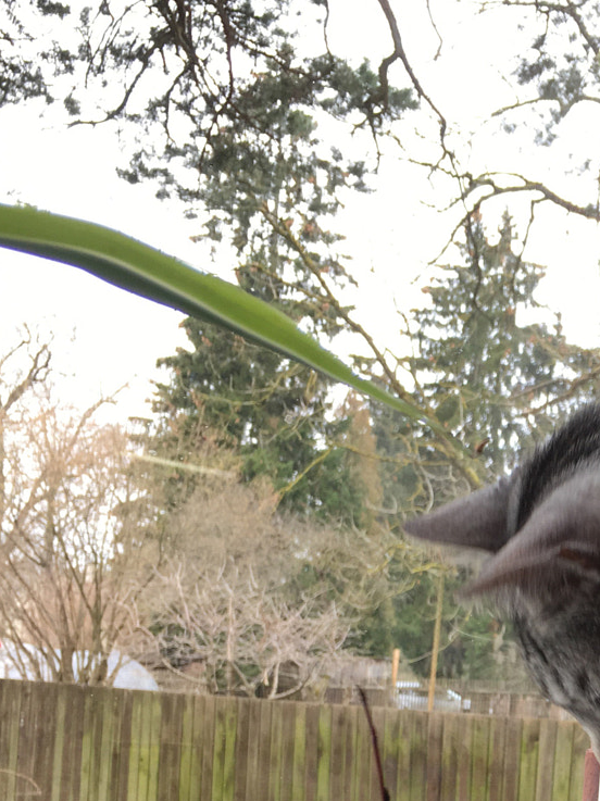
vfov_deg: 29.3
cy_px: 747
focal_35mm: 63
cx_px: 646
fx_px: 1457
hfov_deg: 22.1
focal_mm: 4.15
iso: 25
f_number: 2.2
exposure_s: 1/50
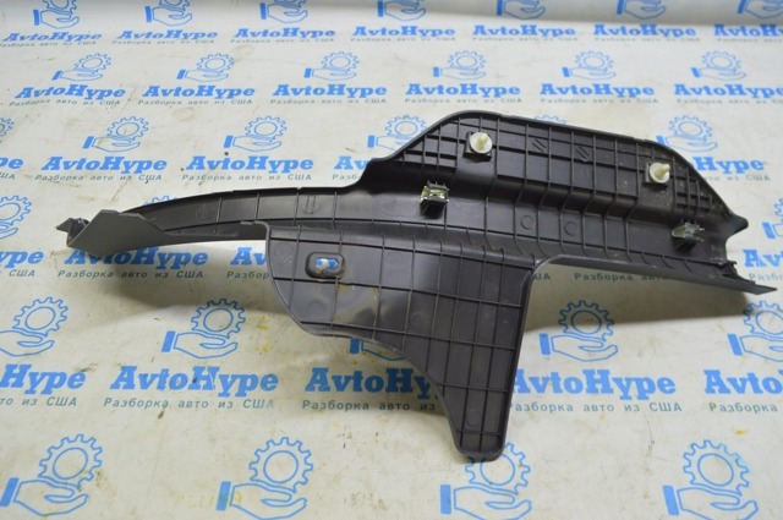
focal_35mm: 32
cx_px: 392
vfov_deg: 41.6
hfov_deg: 59.6
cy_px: 260
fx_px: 684
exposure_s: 1/20
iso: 400
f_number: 5.6
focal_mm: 21
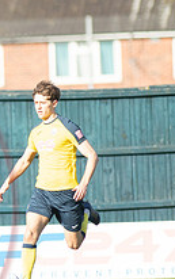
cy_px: 228
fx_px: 9861
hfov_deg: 1.0
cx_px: -183
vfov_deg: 1.6
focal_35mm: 1294
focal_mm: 300
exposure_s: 1/1600
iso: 250
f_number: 4.5
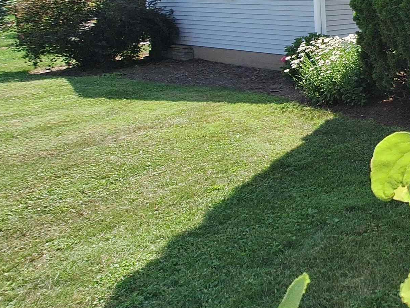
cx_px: 501
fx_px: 391
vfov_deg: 39.7
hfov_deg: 38.9
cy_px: 30
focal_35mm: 33
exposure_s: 1/2058
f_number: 2.2
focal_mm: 1.74
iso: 40
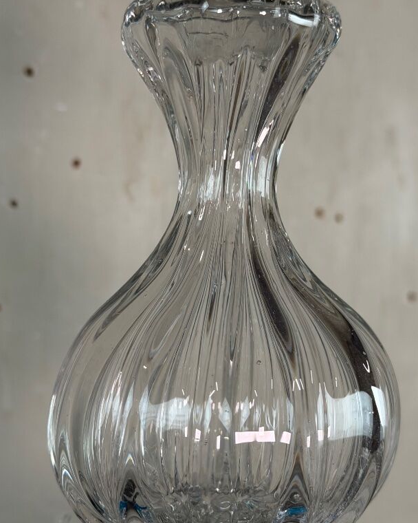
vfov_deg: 25.7
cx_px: 228
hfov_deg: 20.7
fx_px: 1144
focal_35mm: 74
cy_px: 253
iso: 80
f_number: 1.78
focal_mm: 6.76
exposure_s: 1/100
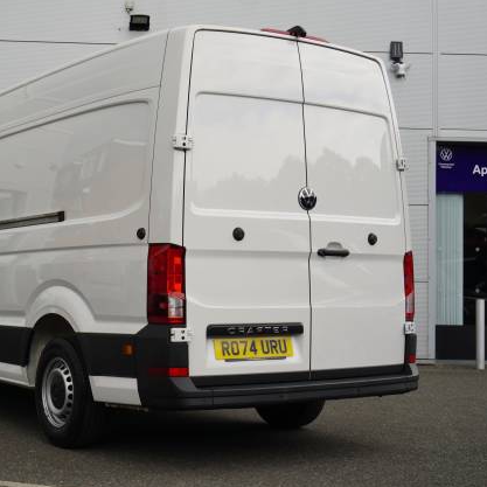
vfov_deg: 30.2
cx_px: 130
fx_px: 902
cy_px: 243
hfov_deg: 29.8
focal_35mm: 57
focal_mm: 29
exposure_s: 1/80
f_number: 6.3
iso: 100
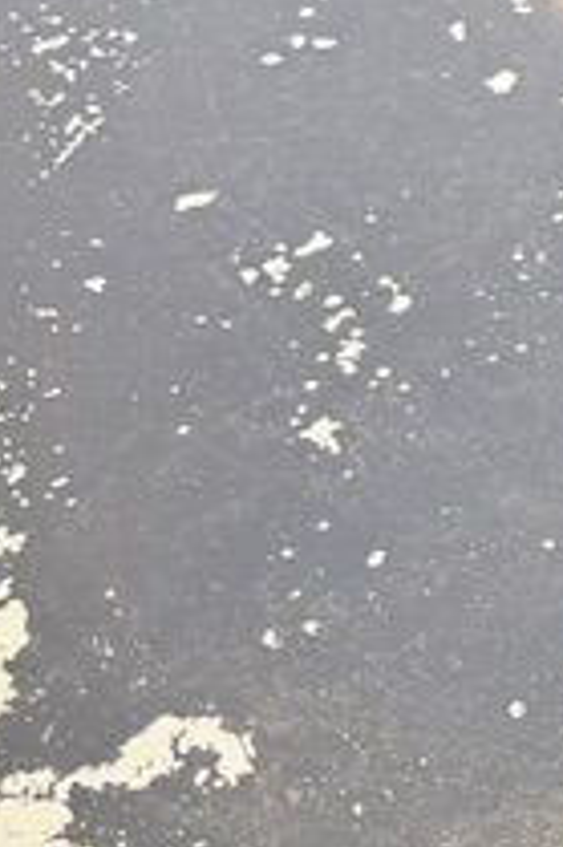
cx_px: 1985
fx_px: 3595
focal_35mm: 153
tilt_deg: -45.6
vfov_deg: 13.3
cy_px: 45
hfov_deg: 7.3
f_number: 1.78
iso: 100
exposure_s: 1/598
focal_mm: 6.76
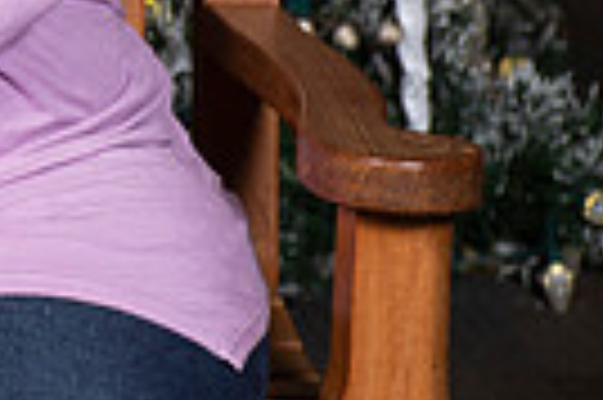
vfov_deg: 5.0
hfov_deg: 7.3
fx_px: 4484
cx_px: -684
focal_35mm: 268
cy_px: -319
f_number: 7.1
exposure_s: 1/125
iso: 160
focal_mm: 62
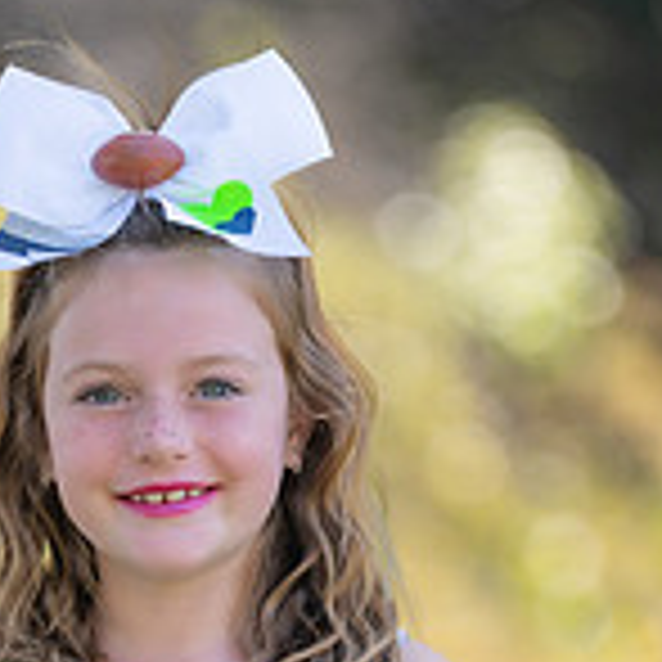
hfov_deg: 2.9
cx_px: 153
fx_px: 13155
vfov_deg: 2.9
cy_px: 804
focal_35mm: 608
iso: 100
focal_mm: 173
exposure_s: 1/400
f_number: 2.8
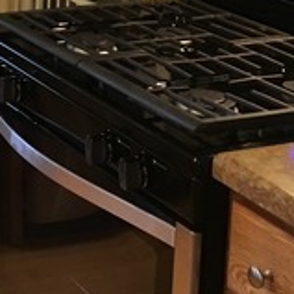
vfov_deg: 15.9
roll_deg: -1.7
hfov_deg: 15.7
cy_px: -107
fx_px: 990
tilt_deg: -8.2
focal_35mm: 103
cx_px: -131
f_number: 2.2
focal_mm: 4.15
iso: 200
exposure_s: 1/20
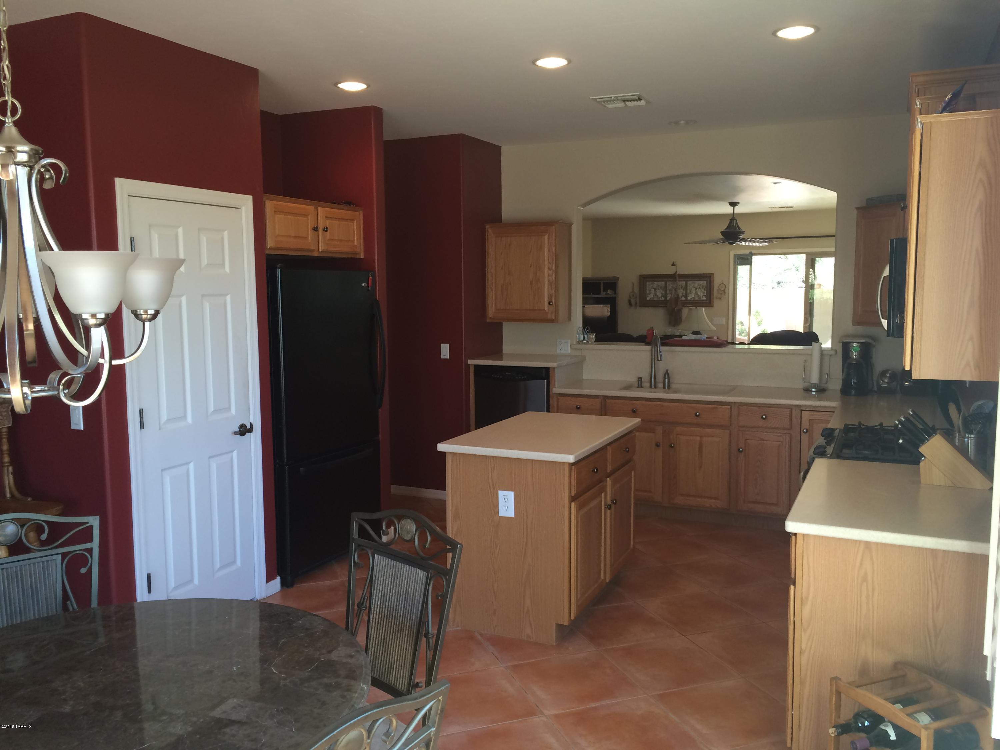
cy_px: 375
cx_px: 500
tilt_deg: -6.5
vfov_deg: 48.2
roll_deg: +0.9
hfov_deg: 61.7
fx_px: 838
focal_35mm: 29
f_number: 2.2
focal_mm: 4.15
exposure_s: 1/40
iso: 40
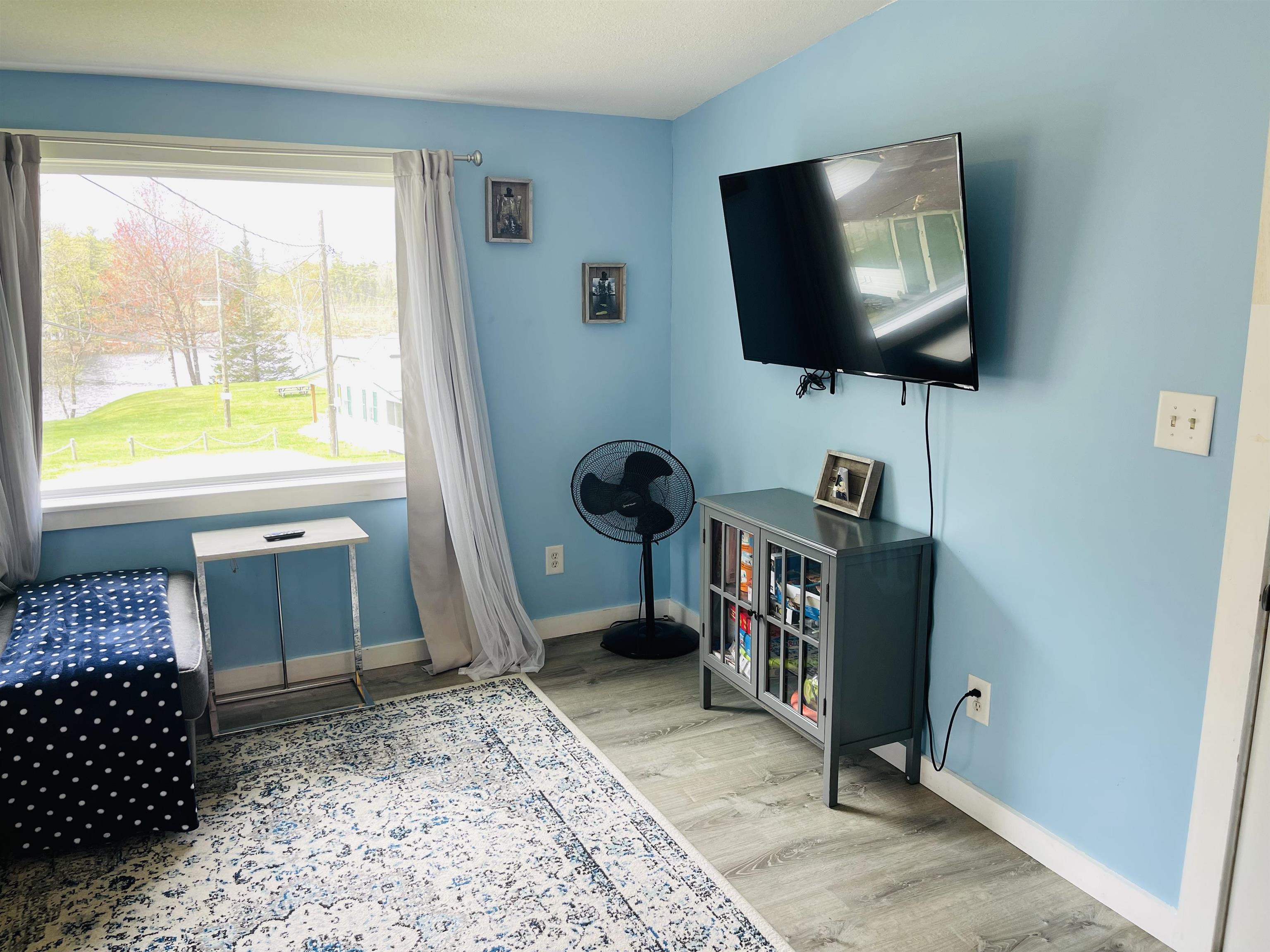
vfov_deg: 54.9
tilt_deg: -11.5
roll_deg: +0.4
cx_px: 635
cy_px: 476
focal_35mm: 25
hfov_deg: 69.4
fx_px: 917
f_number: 1.6
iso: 64
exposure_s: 1/120
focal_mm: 5.1
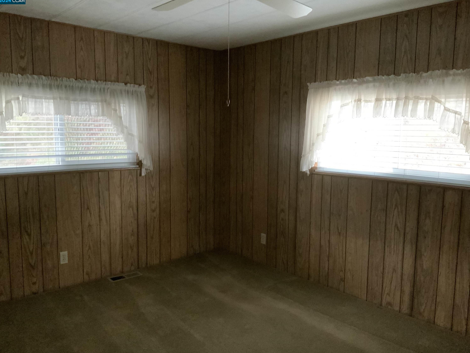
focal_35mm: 30
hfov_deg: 60.0
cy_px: 179
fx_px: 407
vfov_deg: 46.8
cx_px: 237
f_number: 1.8
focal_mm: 3
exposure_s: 1/30
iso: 500
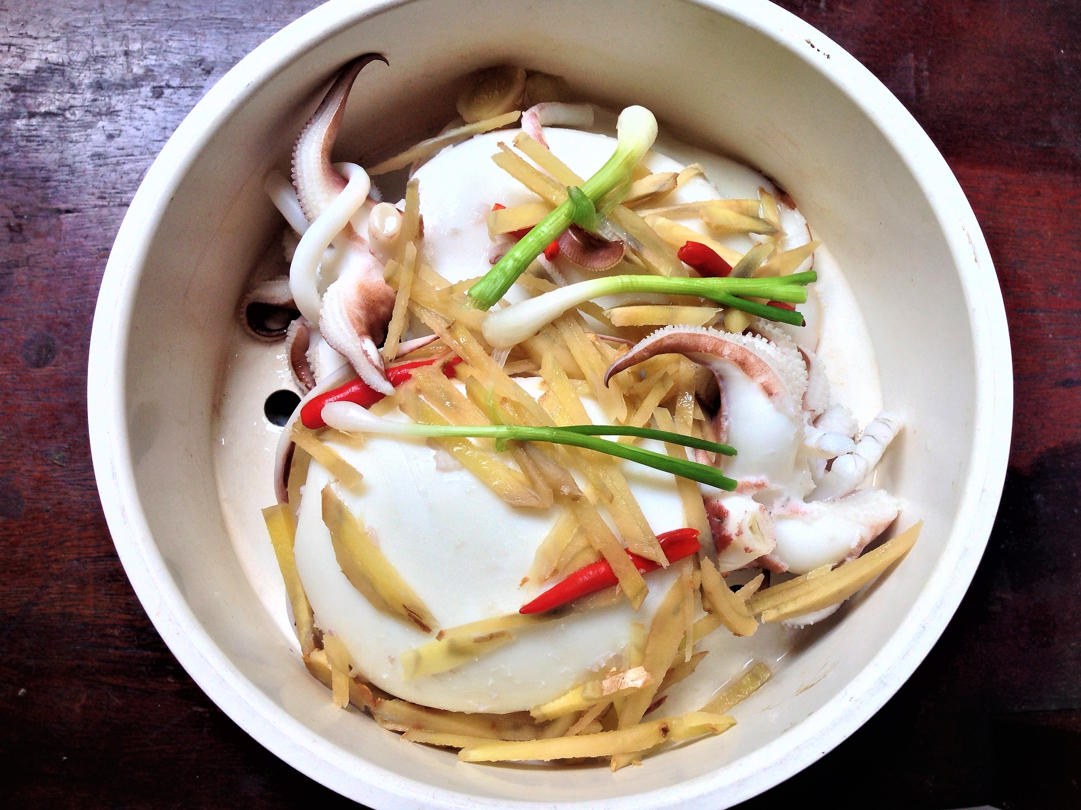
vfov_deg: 41.8
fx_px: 1062
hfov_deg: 54.0
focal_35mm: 34
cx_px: 536
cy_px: 414
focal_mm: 4.12
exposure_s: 1/144
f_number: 2.4
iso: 50
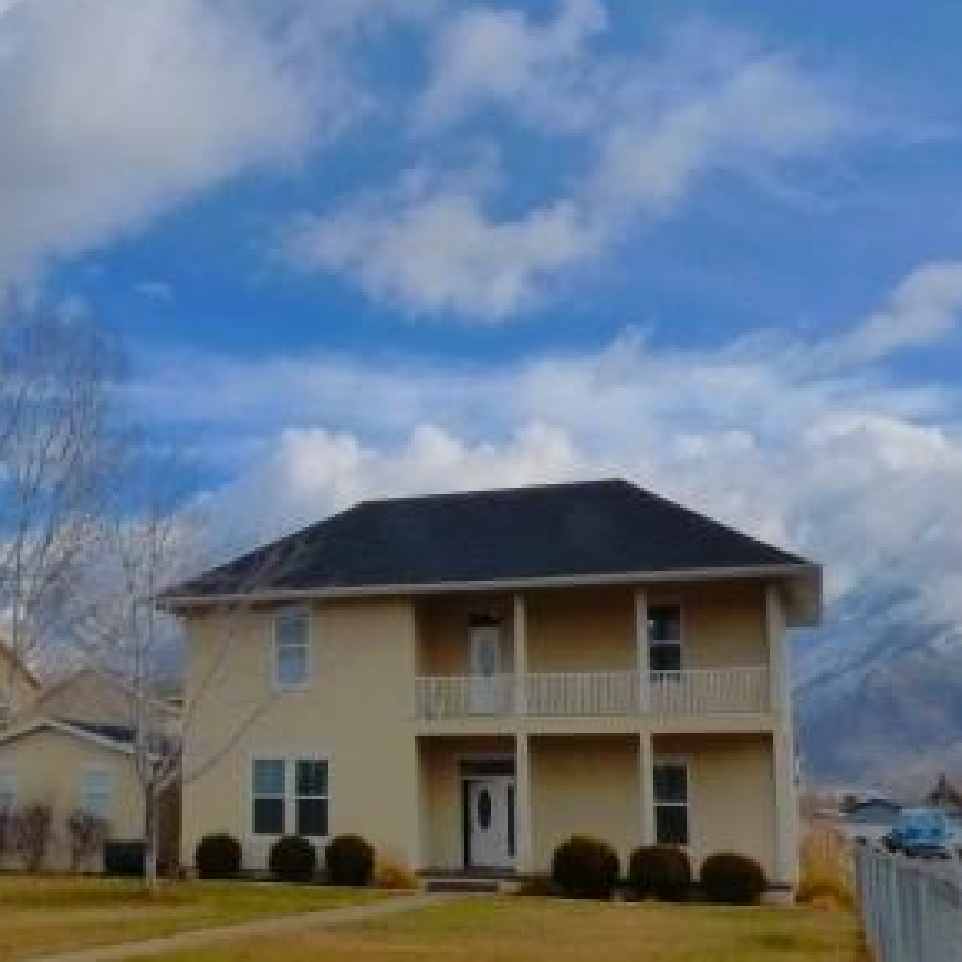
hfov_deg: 40.8
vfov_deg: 42.6
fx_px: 1226
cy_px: 594
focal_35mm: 39
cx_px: 176
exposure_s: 1/2000
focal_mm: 3.58
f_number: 5
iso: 400
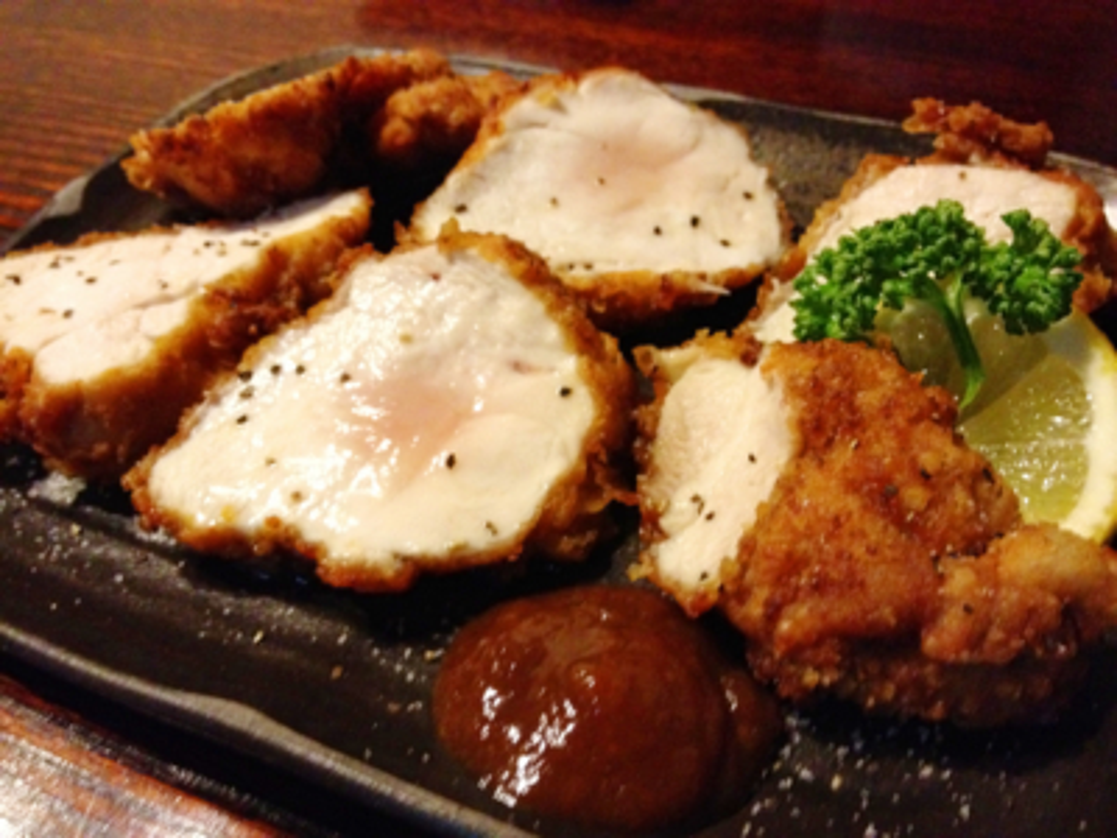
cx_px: 558
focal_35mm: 35
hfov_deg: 52.6
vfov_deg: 40.7
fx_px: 1129
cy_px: 419
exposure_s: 1/15
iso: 500
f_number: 2.4
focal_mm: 4.28
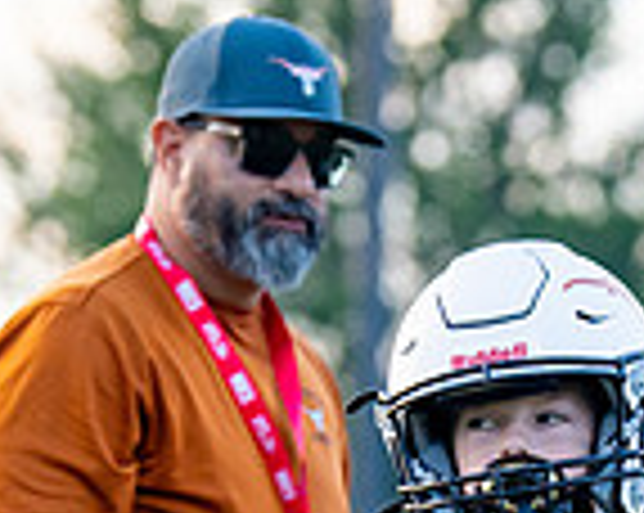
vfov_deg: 3.4
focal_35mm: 451
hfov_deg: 4.3
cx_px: 600
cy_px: 737
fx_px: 8584
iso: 640
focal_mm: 100
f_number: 2.8
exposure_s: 1/1250
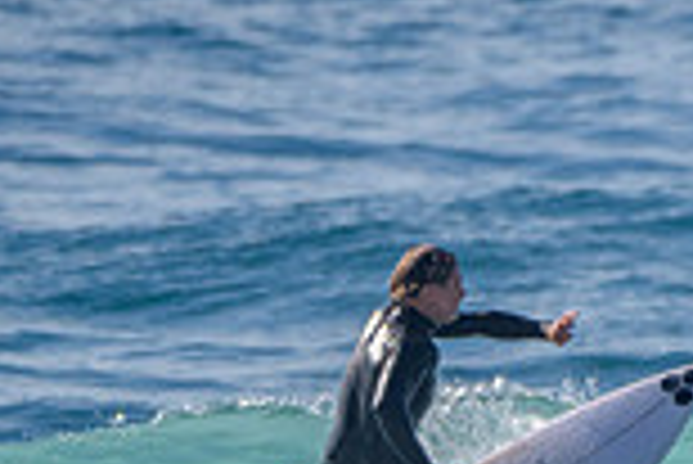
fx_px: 44393
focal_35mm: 2304
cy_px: 544
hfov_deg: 0.9
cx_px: 456
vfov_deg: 0.6
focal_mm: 500
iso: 110
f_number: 5.6
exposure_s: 1/2000
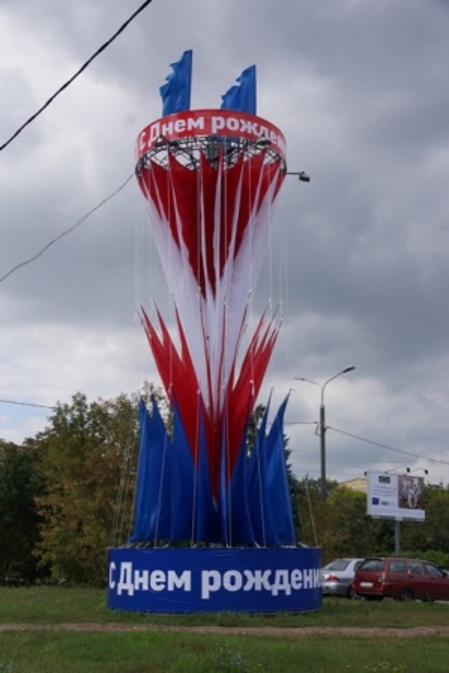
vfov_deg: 46.4
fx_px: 785
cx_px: 224
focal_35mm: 42
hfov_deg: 31.9
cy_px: 336
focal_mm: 28
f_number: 8
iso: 400
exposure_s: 1/1000
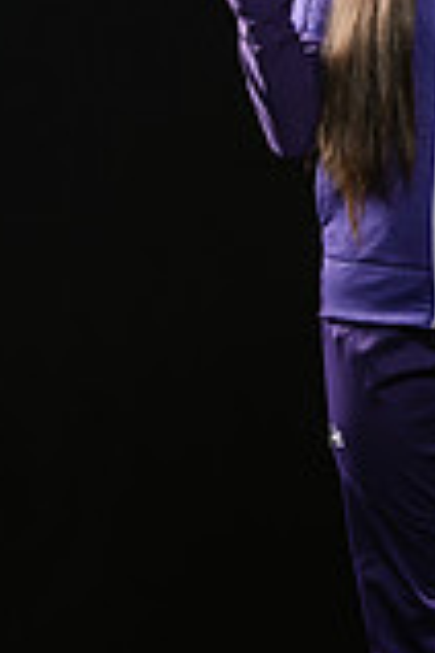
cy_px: 251
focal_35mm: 269
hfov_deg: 5.1
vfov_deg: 7.7
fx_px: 4875
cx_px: 488
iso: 400
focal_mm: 95
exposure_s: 1/200
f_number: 5.6
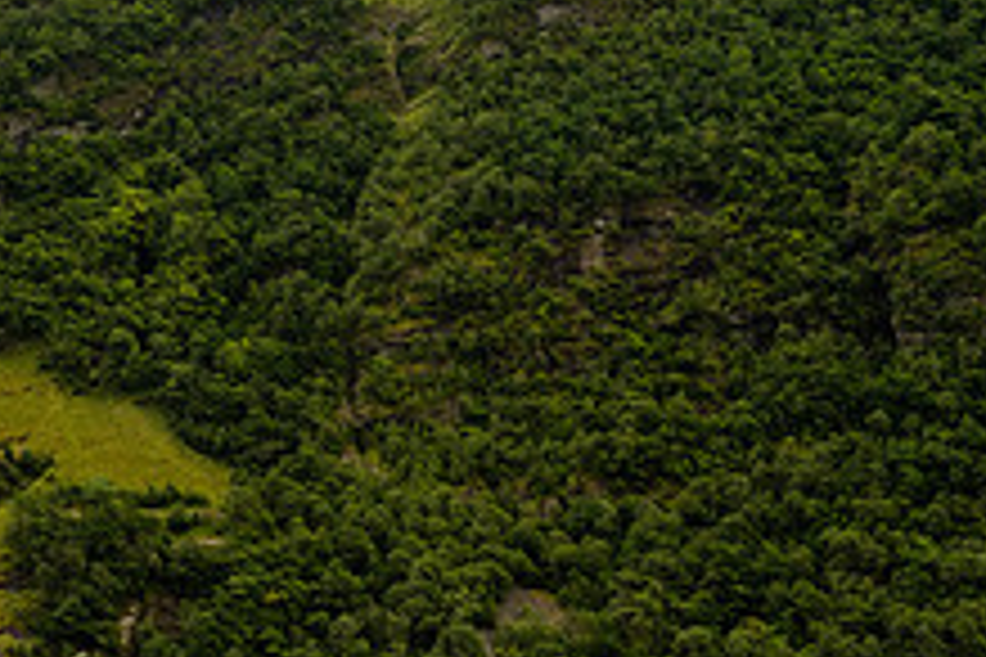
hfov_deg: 23.9
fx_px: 2136
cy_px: 331
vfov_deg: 17.5
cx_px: -171
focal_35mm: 78
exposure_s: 1/50
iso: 200
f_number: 11
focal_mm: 29
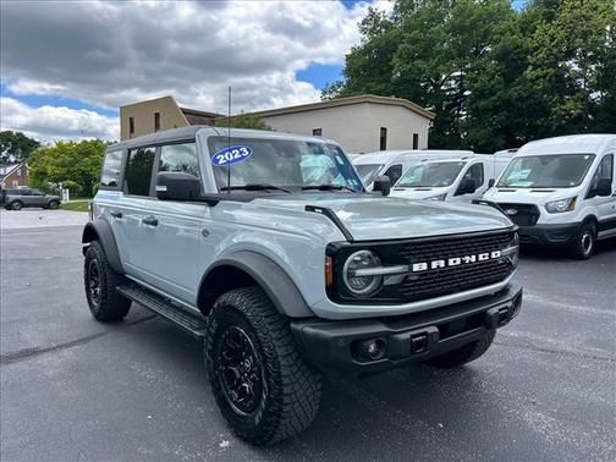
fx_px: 463
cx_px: 308
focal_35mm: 26
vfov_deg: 53.1
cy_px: 231
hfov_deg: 67.3
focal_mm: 5.7
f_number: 1.5
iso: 50
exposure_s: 1/2299
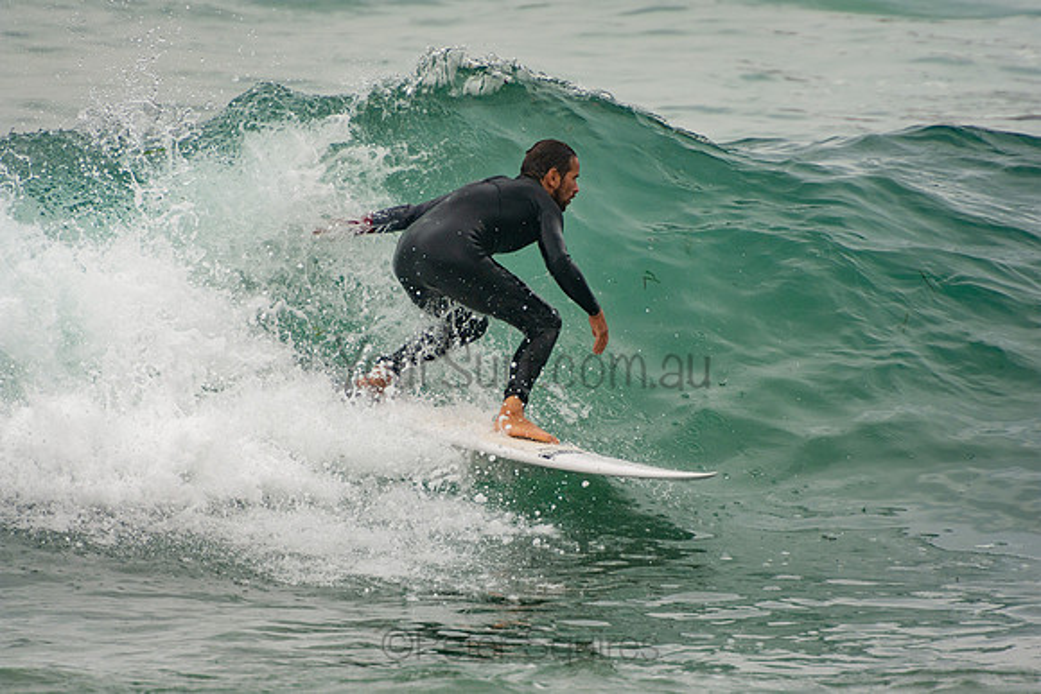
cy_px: 347
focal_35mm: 600
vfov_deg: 2.3
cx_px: 520
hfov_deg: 3.4
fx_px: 17353
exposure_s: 1/1250
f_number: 5.6
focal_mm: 400
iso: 250
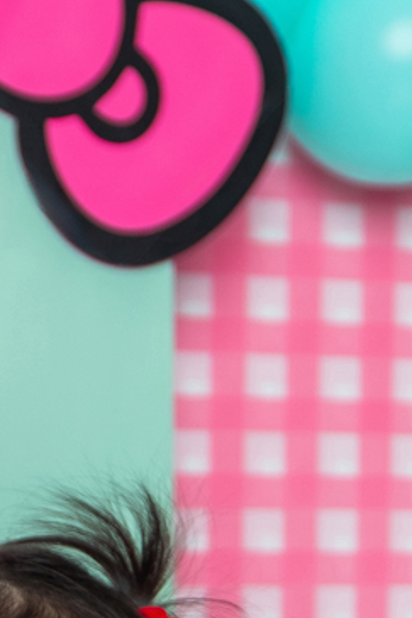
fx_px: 2457
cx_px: -336
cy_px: 786
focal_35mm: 143
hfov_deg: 9.1
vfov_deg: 13.8
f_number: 4
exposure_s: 1/160
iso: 250
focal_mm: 29
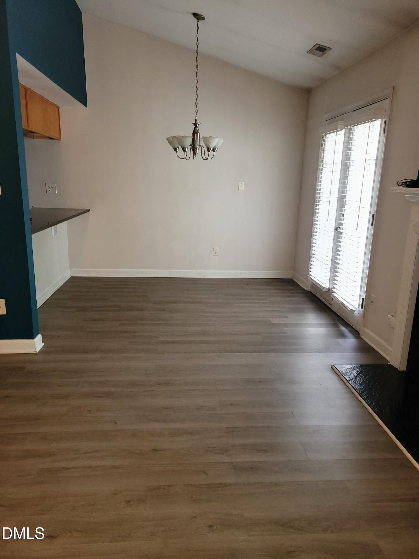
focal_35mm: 26
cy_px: 280
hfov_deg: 53.1
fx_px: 420
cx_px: 210
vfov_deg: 67.3
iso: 125
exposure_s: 1/24
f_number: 1.8
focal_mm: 5.4
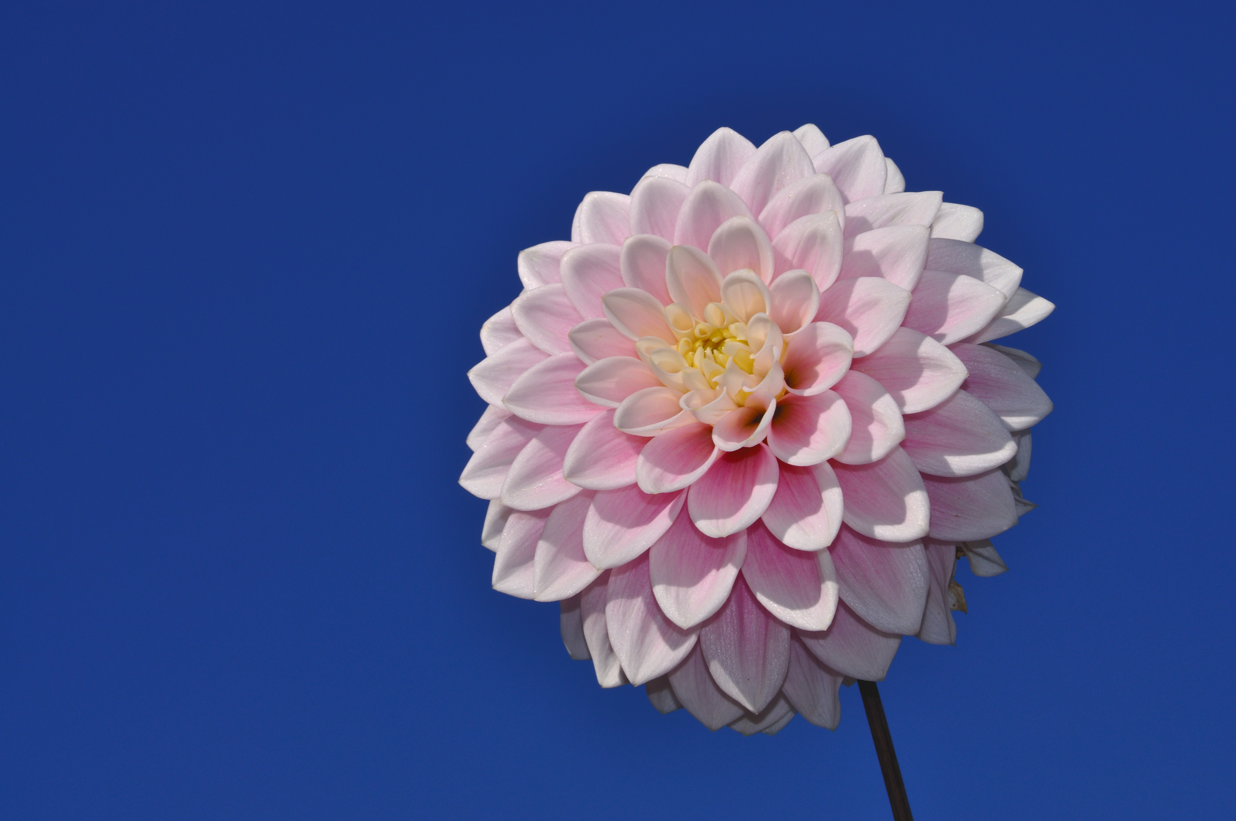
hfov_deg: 13.1
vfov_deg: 8.7
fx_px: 5401
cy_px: 410
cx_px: 618
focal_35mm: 158
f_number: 16
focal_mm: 105
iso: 250
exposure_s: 1/200
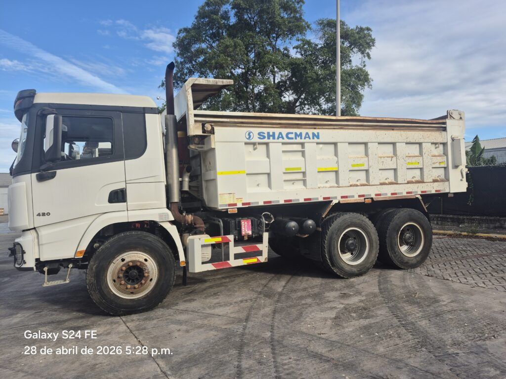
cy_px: 190
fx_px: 336
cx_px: 253
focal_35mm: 23
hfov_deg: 73.9
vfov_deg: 58.9
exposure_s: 1/1040
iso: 25
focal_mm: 5.4
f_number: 1.8
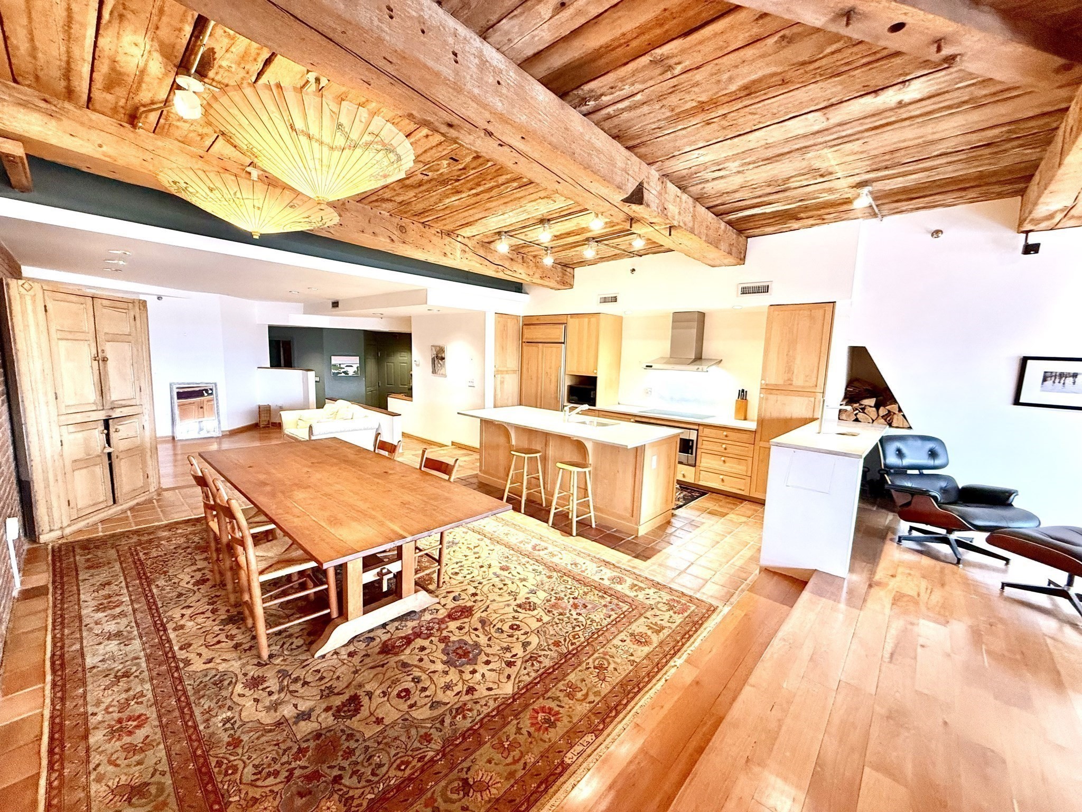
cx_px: 541
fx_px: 438
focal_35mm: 14
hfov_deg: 102.1
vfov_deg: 85.7
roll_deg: -1.6
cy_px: 406
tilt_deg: -6.5
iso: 250
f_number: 2.2
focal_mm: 2.22
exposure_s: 1/60
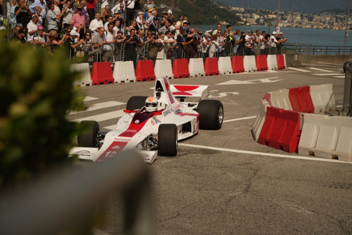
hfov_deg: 34.5
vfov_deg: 23.4
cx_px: 176
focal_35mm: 58
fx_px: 567
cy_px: 118
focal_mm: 58
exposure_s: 1/125
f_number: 4
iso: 160
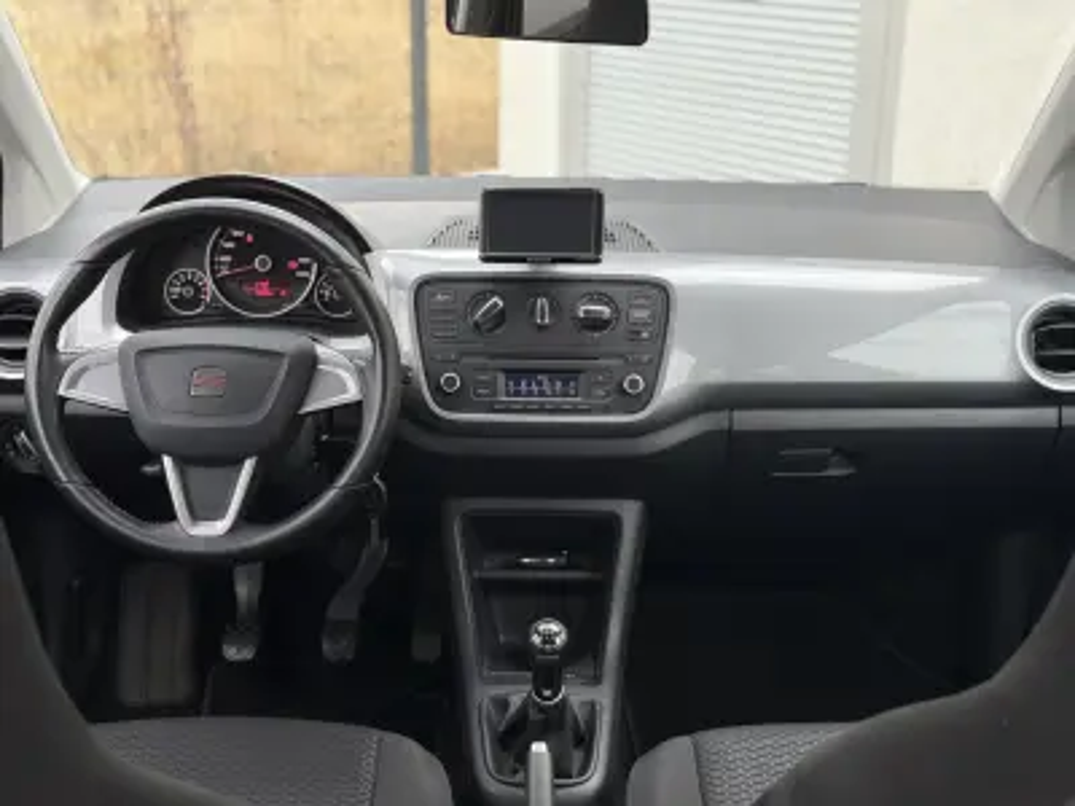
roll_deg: -1.3
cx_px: 538
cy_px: 403
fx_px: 1491
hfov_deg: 39.7
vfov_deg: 30.3
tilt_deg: -18.4
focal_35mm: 48
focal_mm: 6.76
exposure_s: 1/135
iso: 64
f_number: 1.78
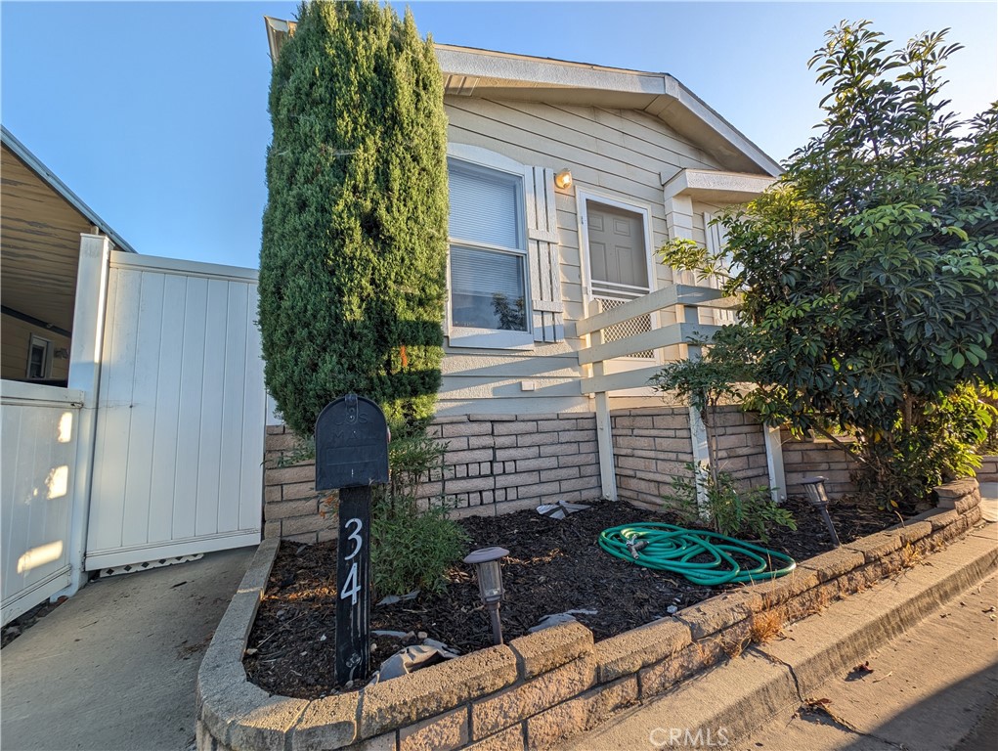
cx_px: 499
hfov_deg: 110.5
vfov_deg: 94.6
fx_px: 346
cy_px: 376
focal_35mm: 12
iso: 41
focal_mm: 2.23
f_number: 1.95
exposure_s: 1/393
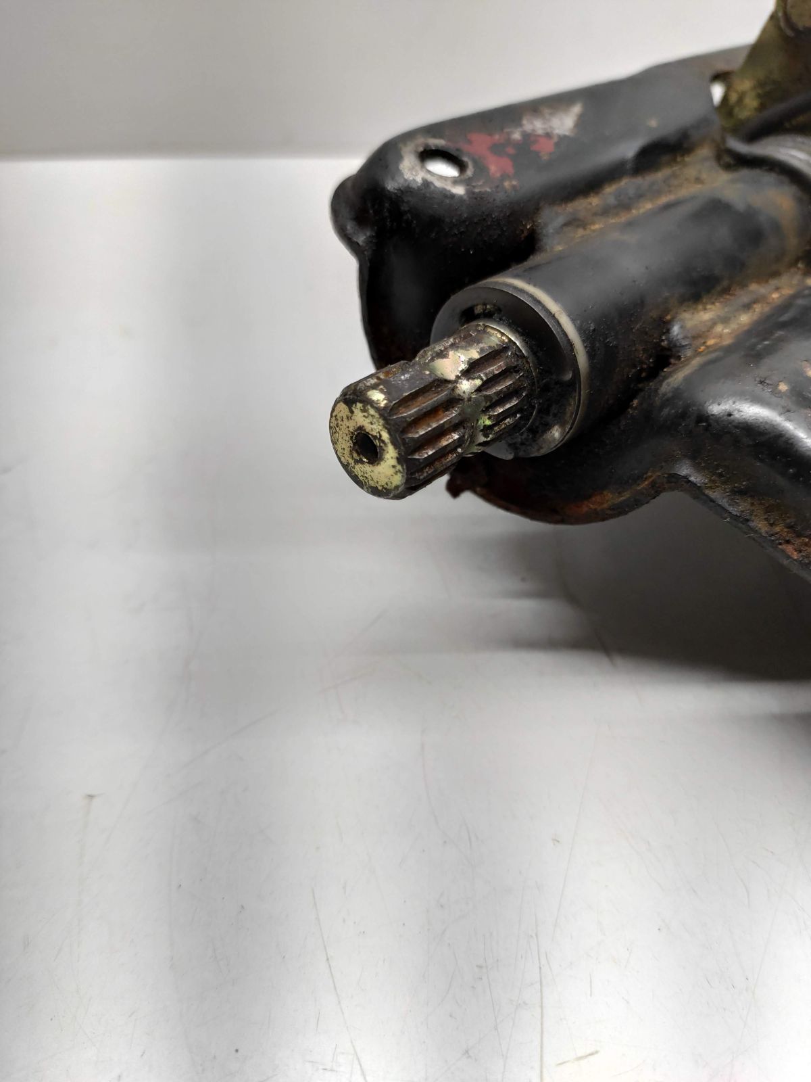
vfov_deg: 67.3
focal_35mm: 26
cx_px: 406
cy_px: 541
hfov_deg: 53.1
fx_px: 812
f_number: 1.75
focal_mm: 4.77
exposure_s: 1/100
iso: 211
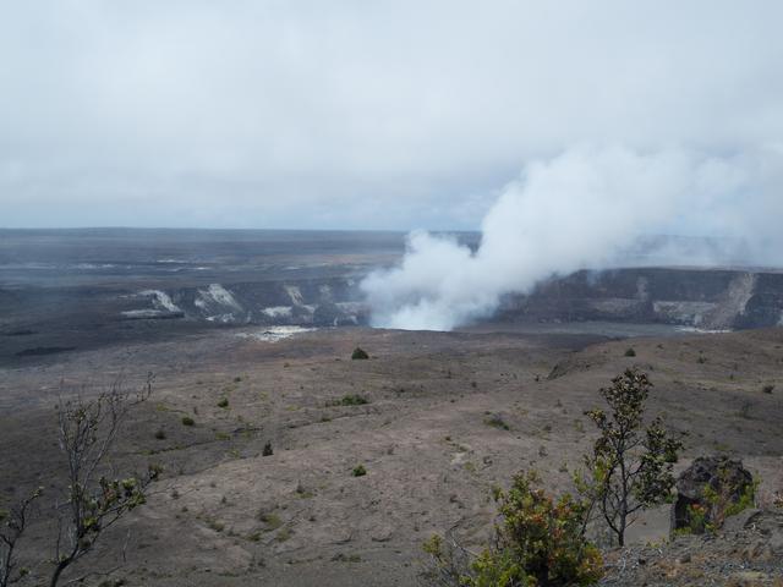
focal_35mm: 45
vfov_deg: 32.2
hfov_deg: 42.1
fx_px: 1018
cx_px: 392
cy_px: 294
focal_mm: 9.7
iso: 100
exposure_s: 1/924
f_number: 4.5
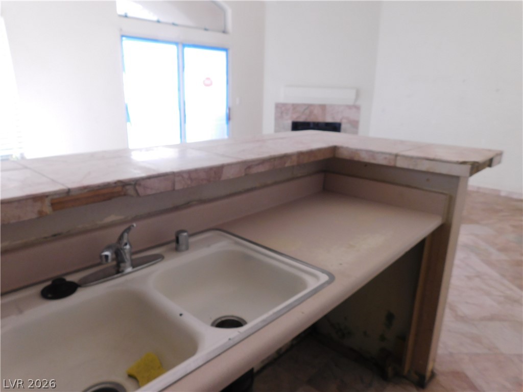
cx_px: 262
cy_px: 196
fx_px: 363
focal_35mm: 24
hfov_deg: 71.6
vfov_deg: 56.8
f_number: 3
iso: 125
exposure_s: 1/60
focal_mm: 4.1
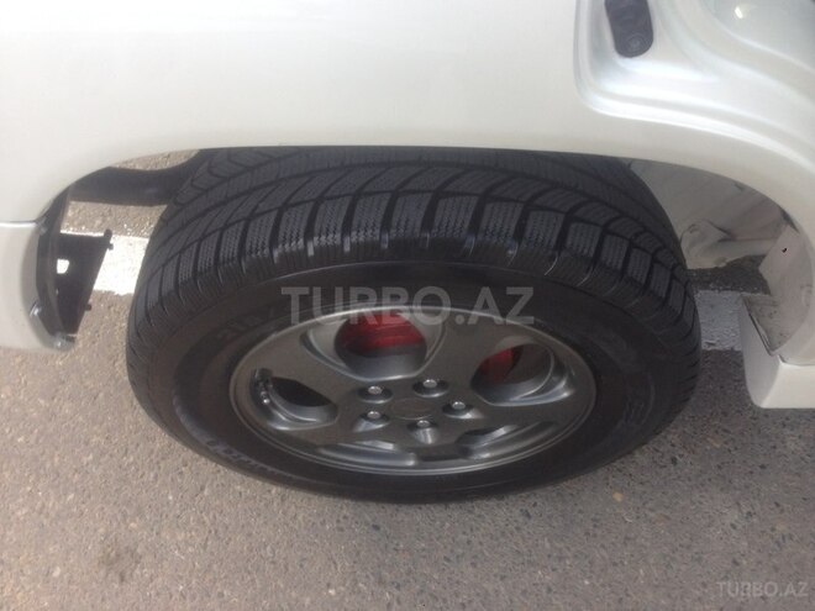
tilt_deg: -51.6
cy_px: 306
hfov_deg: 55.4
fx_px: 777
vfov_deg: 42.9
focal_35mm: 33
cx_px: 408
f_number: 2.4
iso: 64
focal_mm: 4.12
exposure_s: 1/120
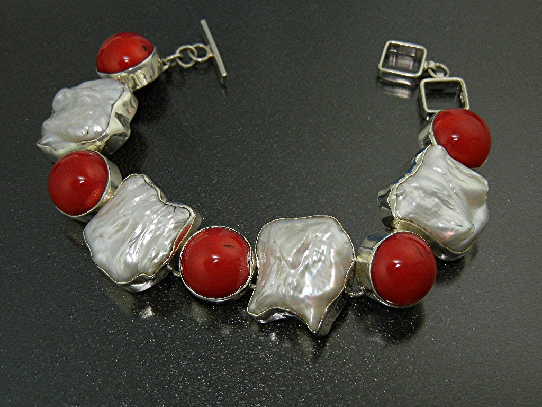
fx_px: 814
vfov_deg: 28.0
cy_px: 204
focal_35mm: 52
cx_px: 271
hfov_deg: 36.8
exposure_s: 1/30
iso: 490
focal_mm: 9.3
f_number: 7.8
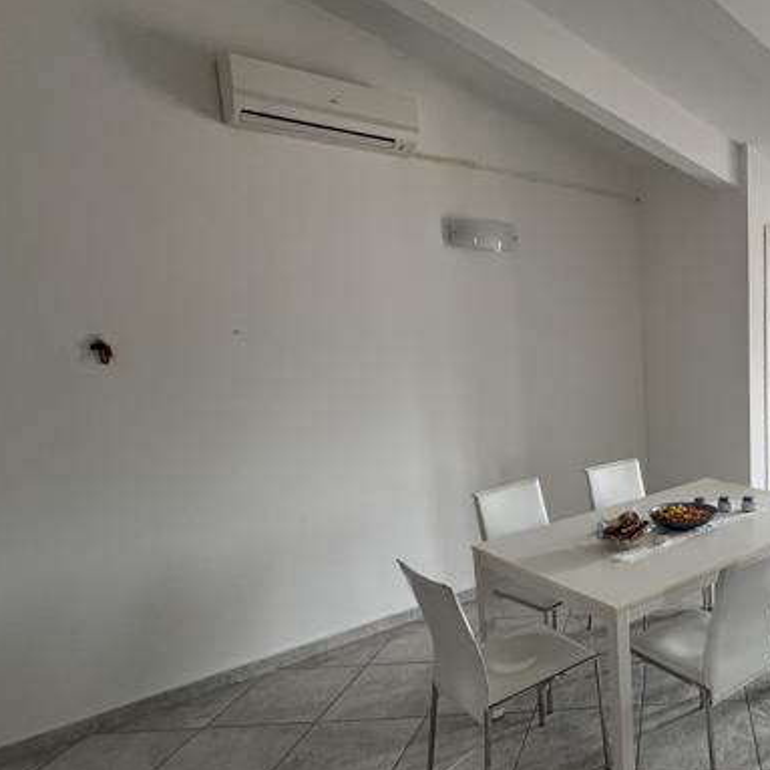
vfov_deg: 64.8
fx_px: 604
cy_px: 434
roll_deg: +1.3
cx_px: 714
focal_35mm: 24
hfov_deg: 55.1
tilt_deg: -9.7
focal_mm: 1.57
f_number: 1.8
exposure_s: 1/99
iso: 200
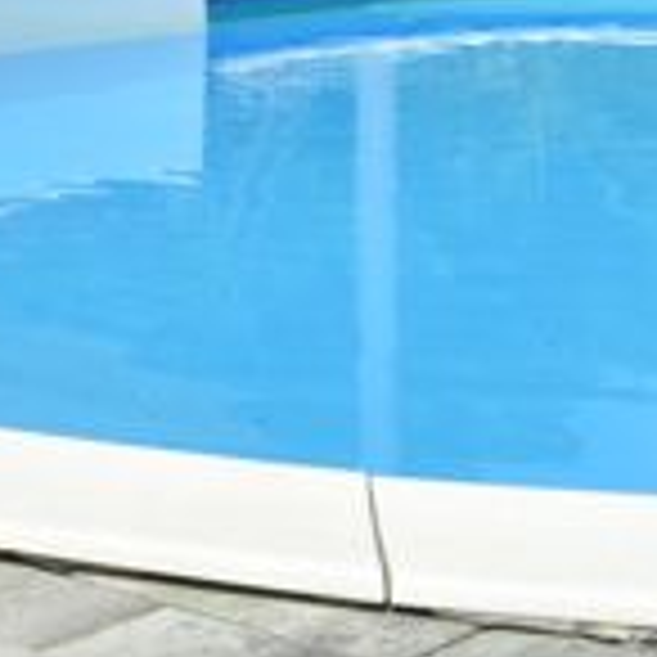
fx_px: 2384
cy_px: -252
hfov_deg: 12.7
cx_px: -839
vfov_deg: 14.8
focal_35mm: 111
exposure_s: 1/200
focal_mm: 18
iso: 140
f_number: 16
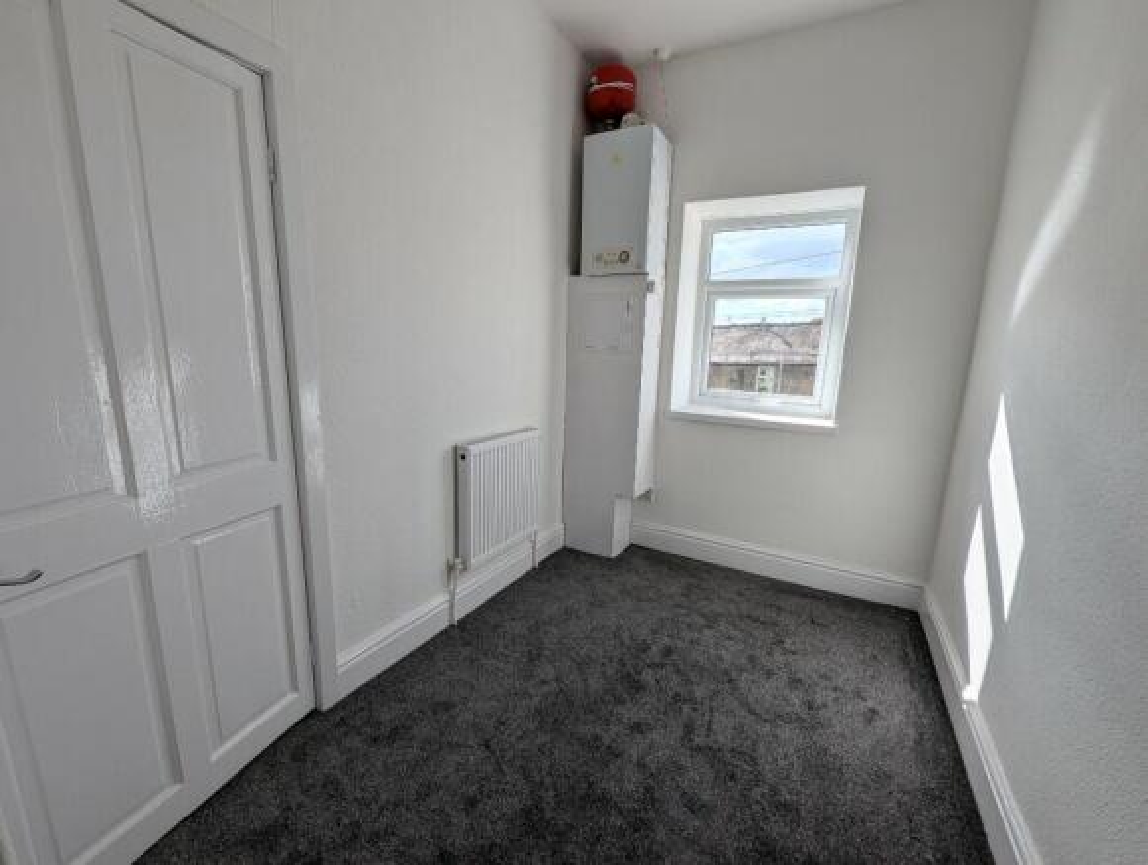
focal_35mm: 13
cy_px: 432
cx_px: 574
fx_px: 432
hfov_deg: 106.1
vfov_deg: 90.1
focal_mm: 1.95
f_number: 2.2
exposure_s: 1/790
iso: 46
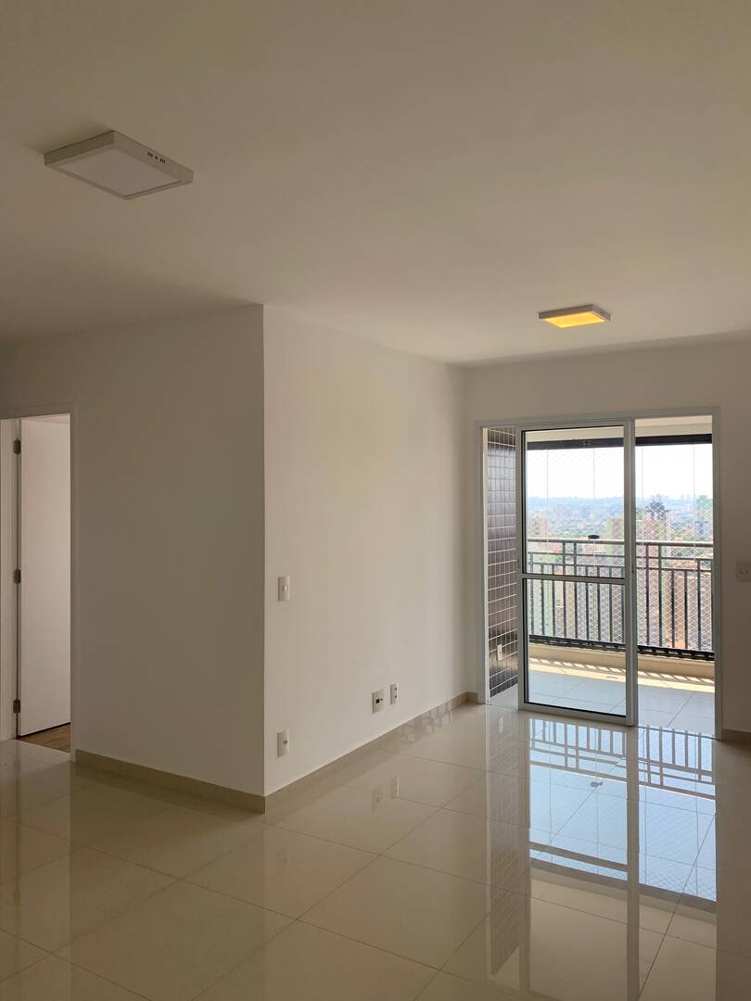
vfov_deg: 67.3
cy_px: 500
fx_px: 752
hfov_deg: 53.1
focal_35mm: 26
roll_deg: +0.8
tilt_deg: +1.1
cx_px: 376
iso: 25
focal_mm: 4.25
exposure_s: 1/200
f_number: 1.8
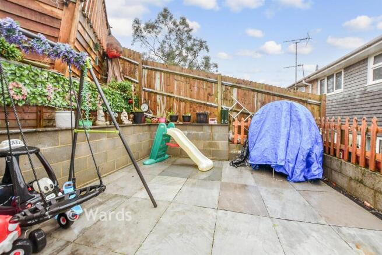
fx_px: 159
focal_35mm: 15
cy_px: 128
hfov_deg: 100.4
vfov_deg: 77.4
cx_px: 191
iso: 160
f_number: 6.3
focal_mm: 10
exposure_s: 1/8
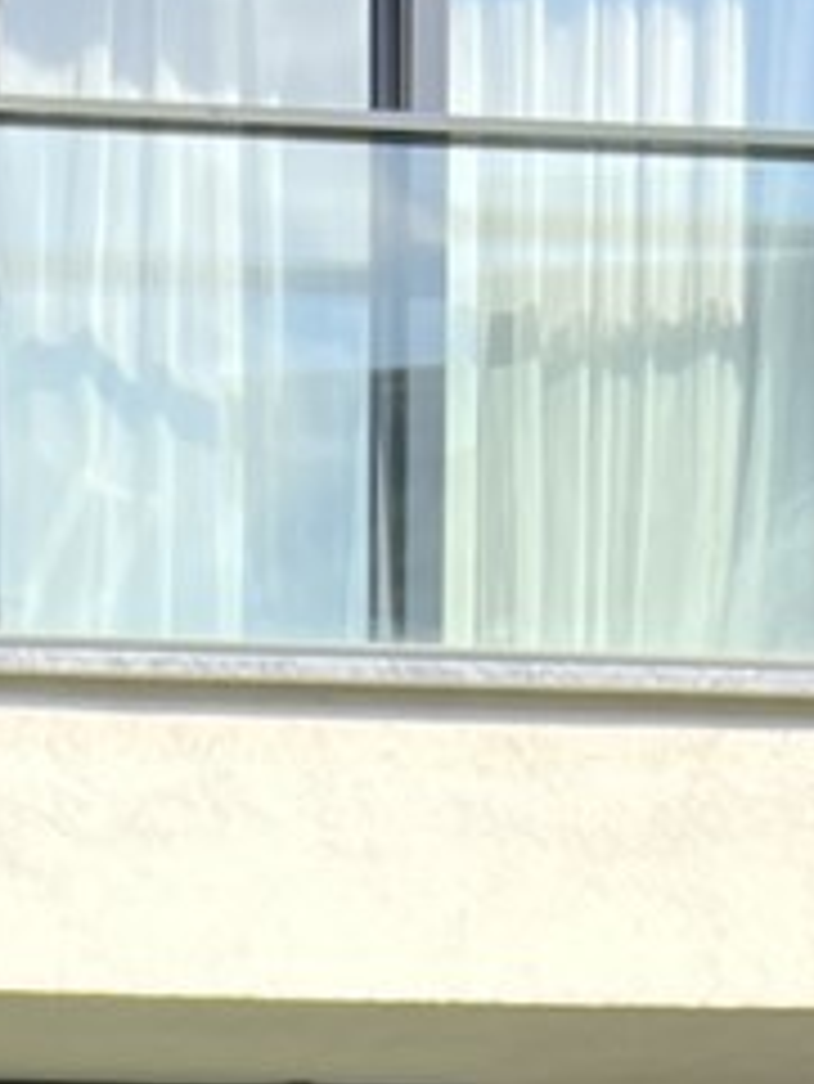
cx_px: 117
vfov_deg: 12.4
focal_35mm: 138
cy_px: 2240
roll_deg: -1.3
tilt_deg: -4.5
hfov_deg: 10.7
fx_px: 4323
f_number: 1.5
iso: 50
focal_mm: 5.7
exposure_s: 1/1147
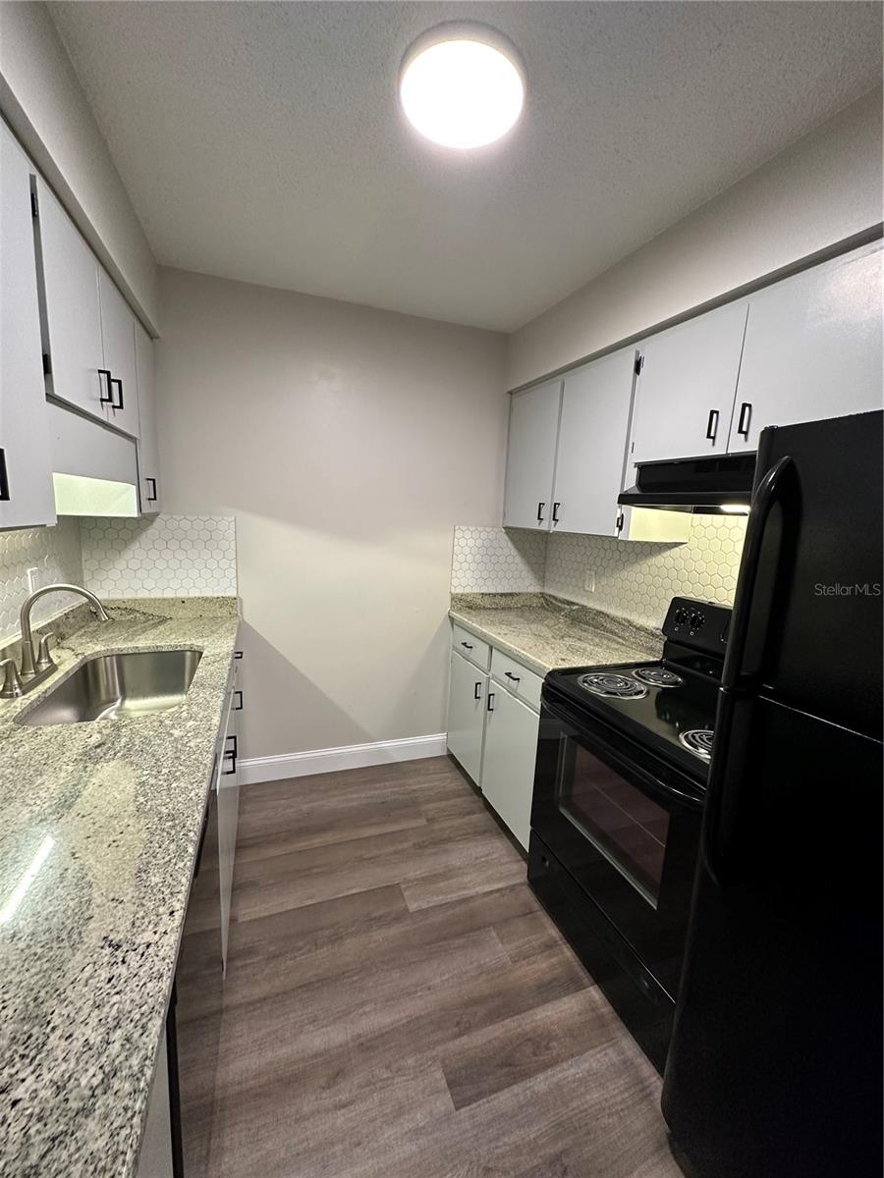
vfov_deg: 102.1
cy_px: 589
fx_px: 477
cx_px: 442
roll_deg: -2.4
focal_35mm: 14
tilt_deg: -9.0
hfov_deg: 85.7
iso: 250
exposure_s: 1/60
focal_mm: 2.22
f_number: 2.2
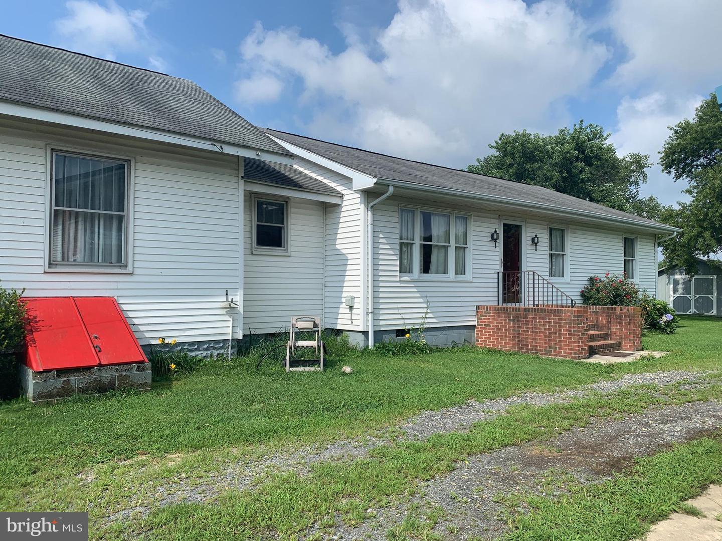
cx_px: 361
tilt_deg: +1.0
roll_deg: -1.5
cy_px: 270
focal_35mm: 26
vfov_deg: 53.1
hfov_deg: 67.3
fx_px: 542
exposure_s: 1/2755
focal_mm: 4.25
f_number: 1.8
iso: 25
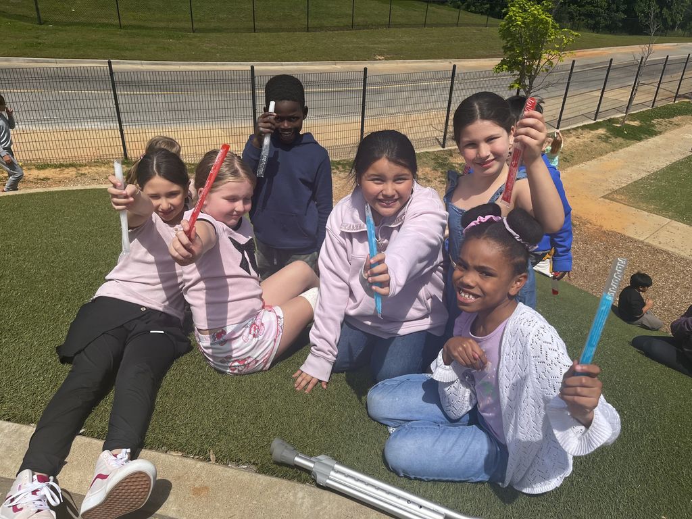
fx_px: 520
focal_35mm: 26
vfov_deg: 53.1
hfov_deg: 67.3
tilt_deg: -29.3
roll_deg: -2.8
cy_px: 260
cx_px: 346
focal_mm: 5.1
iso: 50
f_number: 1.6
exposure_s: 1/5076
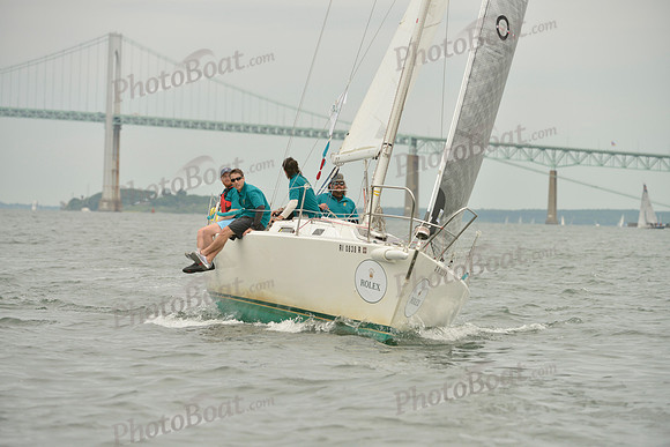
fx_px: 4468
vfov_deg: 5.7
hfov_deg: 8.6
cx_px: 335
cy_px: 224
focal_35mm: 240
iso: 400
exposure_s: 1/1250
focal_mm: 240
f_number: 5
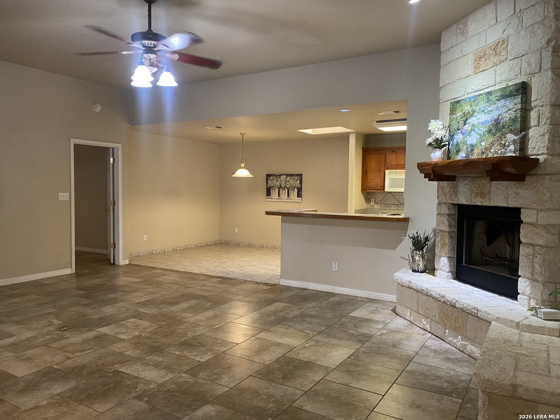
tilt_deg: -2.3
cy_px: 210
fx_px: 421
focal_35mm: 26
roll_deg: -1.6
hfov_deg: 67.3
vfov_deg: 53.1
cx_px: 280
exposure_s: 1/60
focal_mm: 4.25
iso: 250
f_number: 1.8
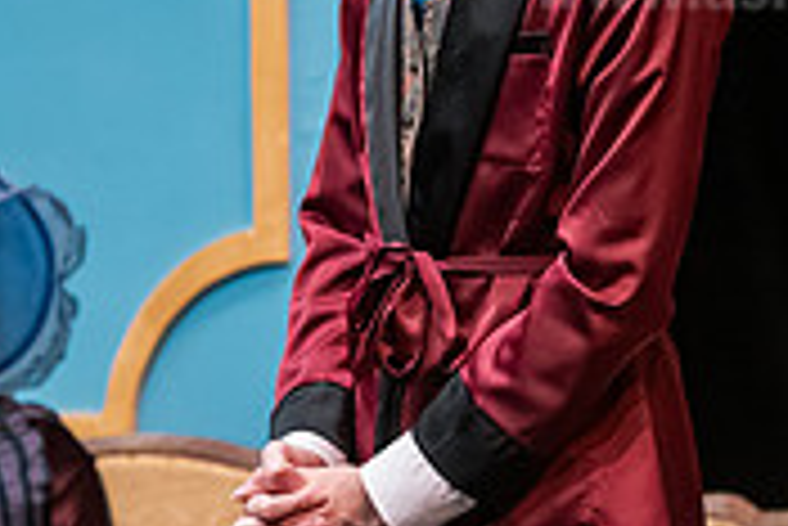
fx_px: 6156
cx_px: 329
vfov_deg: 4.9
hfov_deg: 7.3
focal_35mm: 281
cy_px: 83
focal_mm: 85
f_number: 3.2
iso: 3200
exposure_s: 1/200
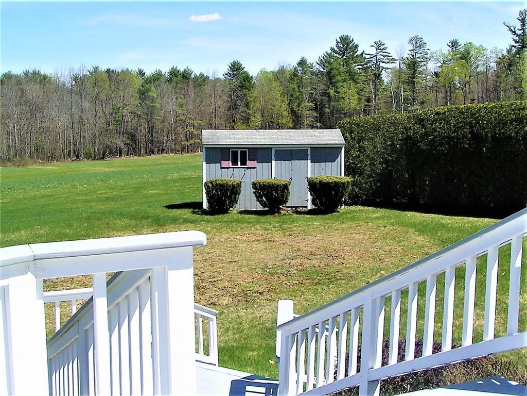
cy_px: 198
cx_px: 264
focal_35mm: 39
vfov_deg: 36.8
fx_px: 594
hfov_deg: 47.9
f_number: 5.6
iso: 50
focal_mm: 6
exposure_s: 1/400
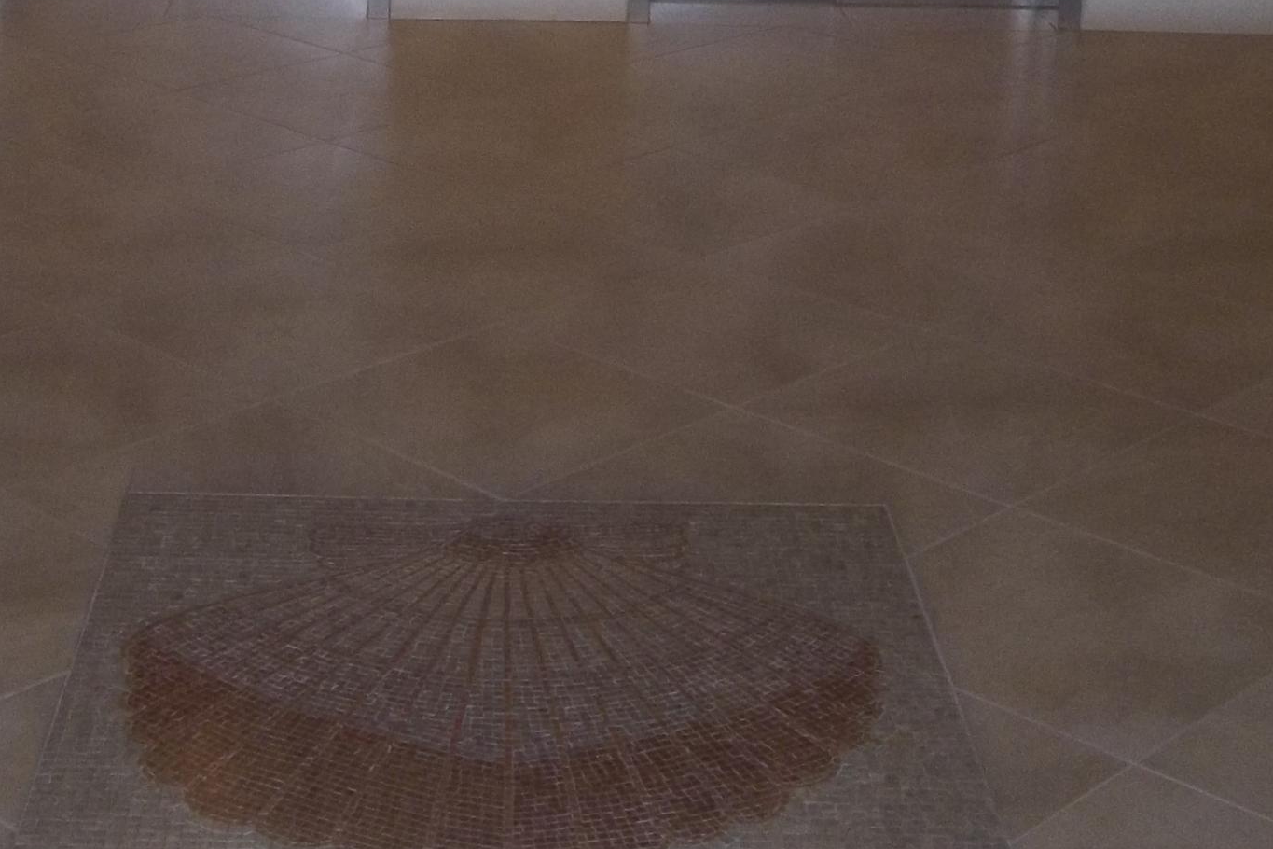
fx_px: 2581
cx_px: 457
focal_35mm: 73
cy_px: 155
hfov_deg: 27.6
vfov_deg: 18.5
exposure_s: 1/40
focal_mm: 5.7
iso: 160
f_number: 3.7
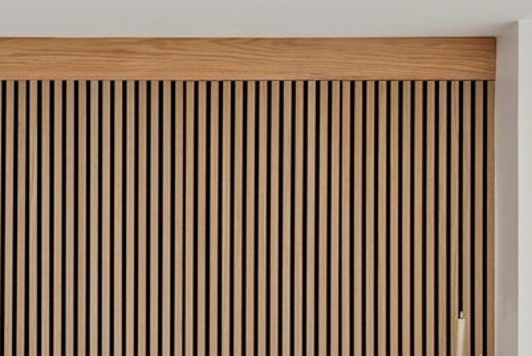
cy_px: 402
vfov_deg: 13.8
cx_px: 24
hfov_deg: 20.5
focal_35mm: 97
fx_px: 1434
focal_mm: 25.5
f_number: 4
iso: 250
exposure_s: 1/60
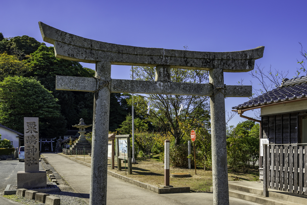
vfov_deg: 37.9
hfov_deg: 54.4
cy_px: 102
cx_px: 154
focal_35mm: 35
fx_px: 298
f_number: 8
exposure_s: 1/400
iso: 160
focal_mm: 35
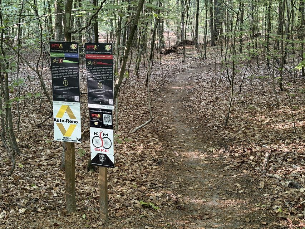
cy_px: 114
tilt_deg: -11.4
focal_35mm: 48
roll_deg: -1.1
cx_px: 152
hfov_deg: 39.7
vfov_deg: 30.3
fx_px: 423
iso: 640
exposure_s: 1/30
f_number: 1.78
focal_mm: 6.76
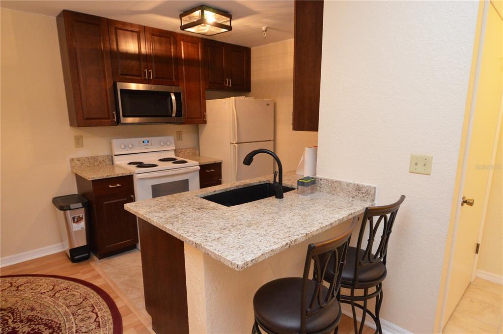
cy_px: 167
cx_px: 252
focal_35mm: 18
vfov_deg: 67.2
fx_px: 251
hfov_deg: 90.1
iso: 1800
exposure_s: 1/60
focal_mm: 12
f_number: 4
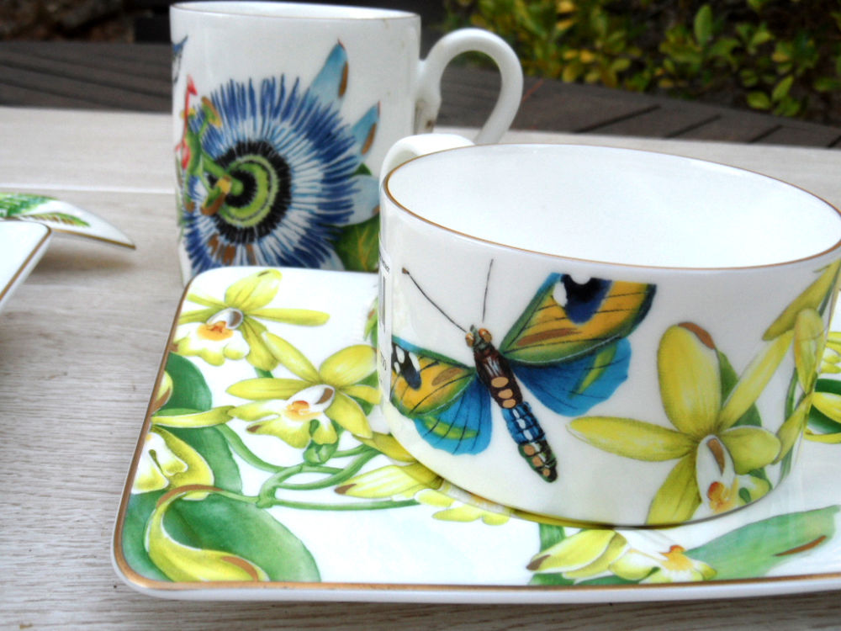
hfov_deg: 46.8
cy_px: 316
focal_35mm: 40
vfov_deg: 36.0
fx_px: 972
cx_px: 420
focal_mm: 6.5
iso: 80
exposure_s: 1/125
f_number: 3.6
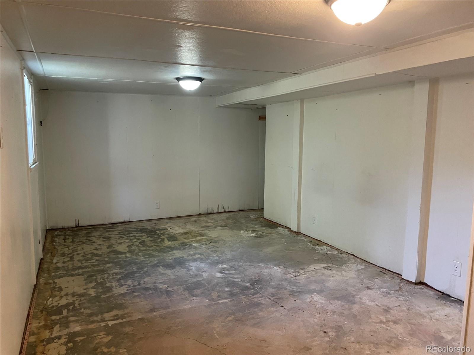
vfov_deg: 53.1
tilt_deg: -6.5
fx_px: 356
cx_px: 237
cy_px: 178
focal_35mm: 26
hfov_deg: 67.3
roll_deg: -0.5
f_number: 1.6
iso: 500
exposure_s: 1/60
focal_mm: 4.2
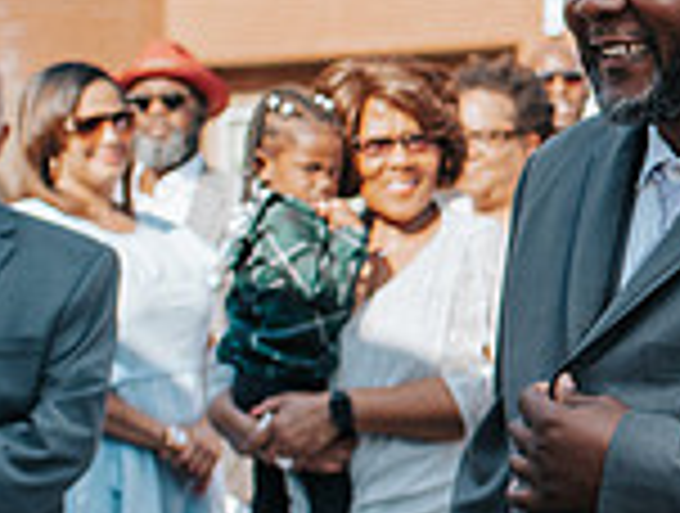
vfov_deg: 11.5
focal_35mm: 129
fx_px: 2540
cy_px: 277
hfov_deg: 14.3
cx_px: 1009
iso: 125
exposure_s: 1/1250
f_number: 3.2
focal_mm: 35
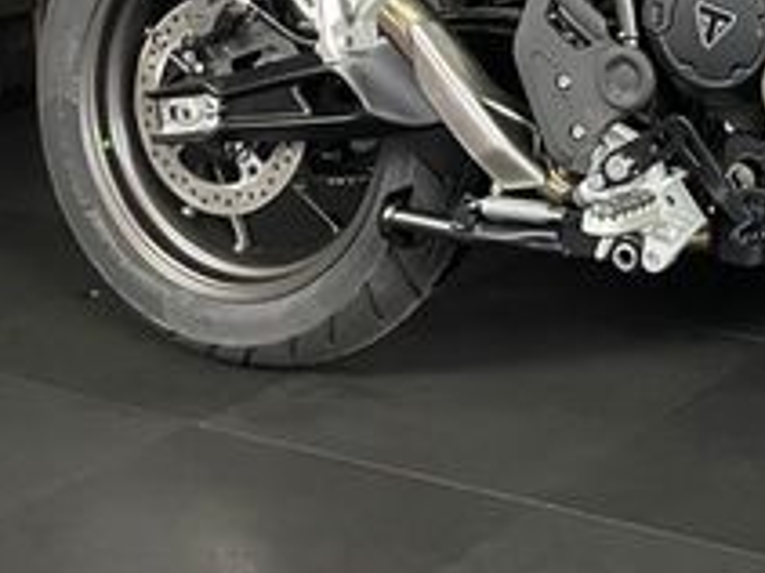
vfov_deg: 17.2
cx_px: 1012
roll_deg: -0.2
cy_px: -236
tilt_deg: -2.7
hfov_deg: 22.1
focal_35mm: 79
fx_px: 1745
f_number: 1.6
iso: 500
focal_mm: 4.2
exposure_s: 1/50
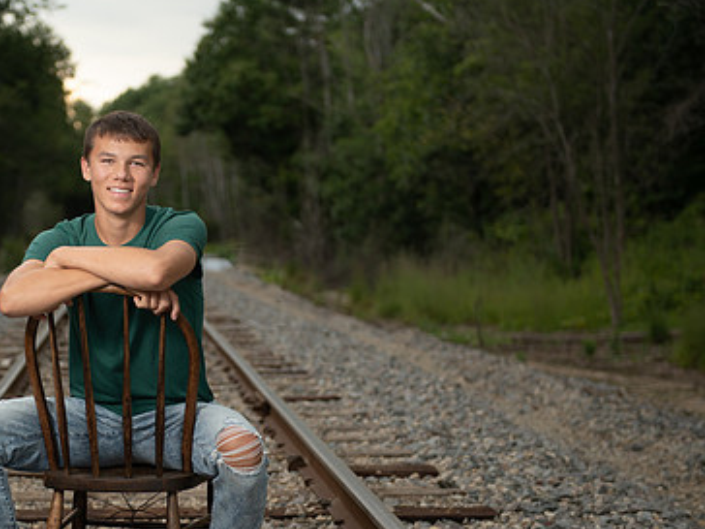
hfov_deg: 21.1
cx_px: 151
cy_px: 334
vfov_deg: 16.0
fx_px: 1874
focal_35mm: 92
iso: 100
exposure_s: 1/200
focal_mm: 60
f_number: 2.8
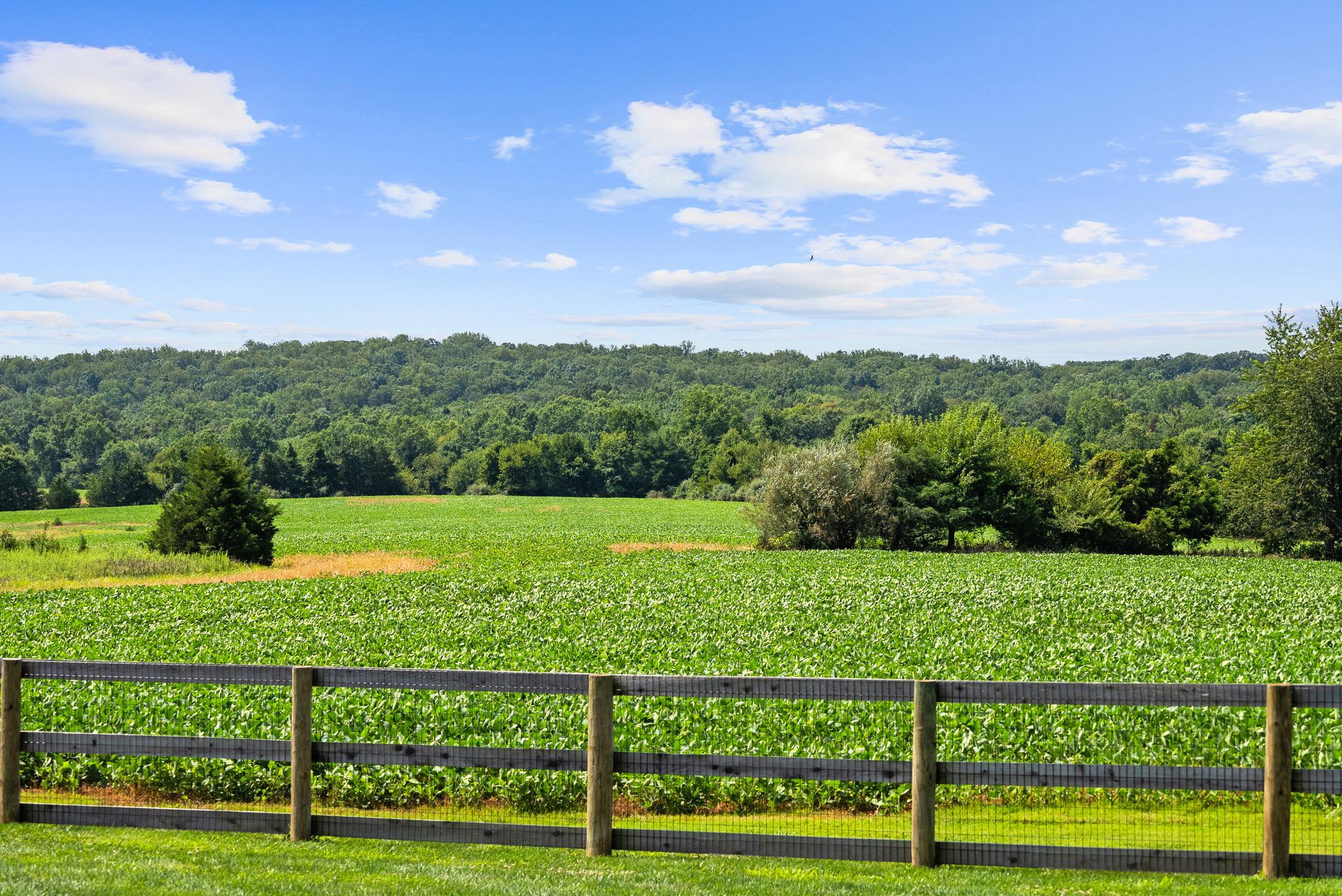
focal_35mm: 91
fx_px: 3393
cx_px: 671
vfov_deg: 15.0
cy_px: 448
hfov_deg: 22.4
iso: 200
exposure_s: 1/400
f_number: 8
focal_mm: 91
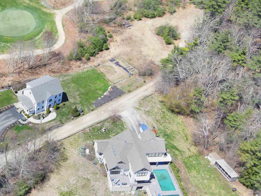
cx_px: 4
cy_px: 68
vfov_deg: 26.9
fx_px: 407
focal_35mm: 54
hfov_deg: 32.8
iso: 100
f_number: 2.8
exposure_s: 1/400
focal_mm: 4.5
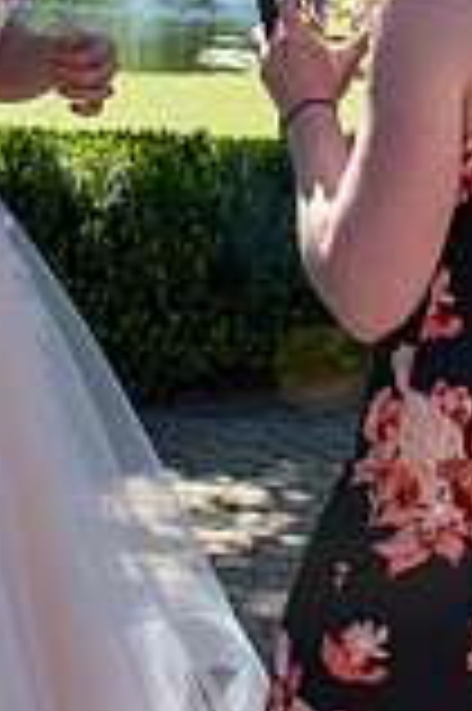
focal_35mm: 107
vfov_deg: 18.7
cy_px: 32
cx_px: 243
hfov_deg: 12.8
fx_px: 2109
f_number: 8
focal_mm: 25
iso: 220
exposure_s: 1/250
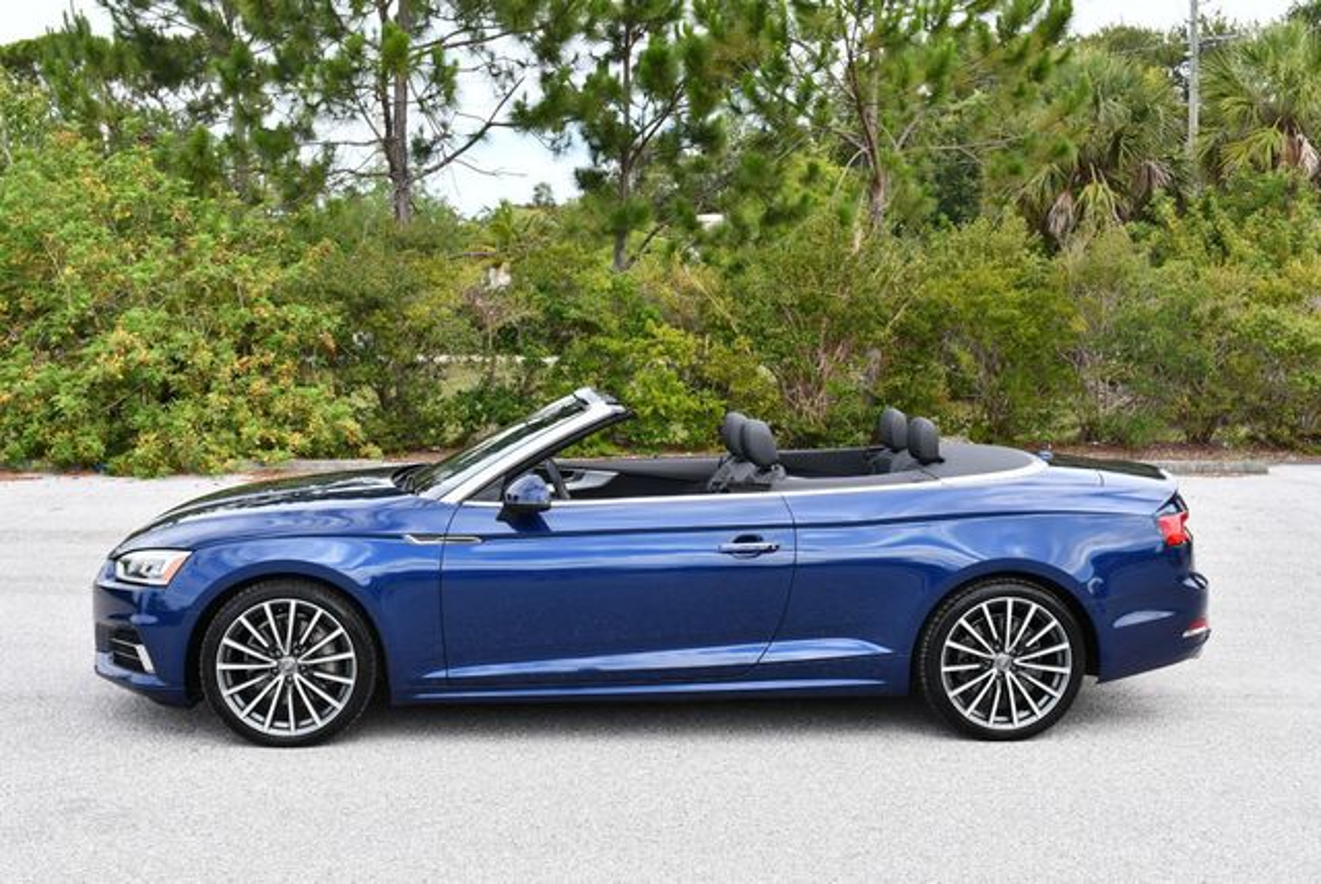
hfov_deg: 44.5
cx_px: 660
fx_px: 1616
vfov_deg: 30.6
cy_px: 442
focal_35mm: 44
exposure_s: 1/250
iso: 200
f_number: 7.1
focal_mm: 22
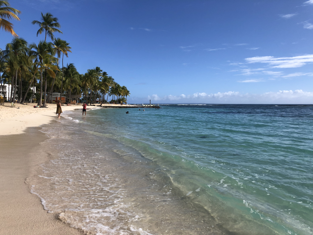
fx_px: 253
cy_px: 118
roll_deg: +0.1
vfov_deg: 49.7
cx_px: 156
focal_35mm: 28
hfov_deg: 63.4
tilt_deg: -3.1
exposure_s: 1/3205
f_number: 1.8
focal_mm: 4
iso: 25
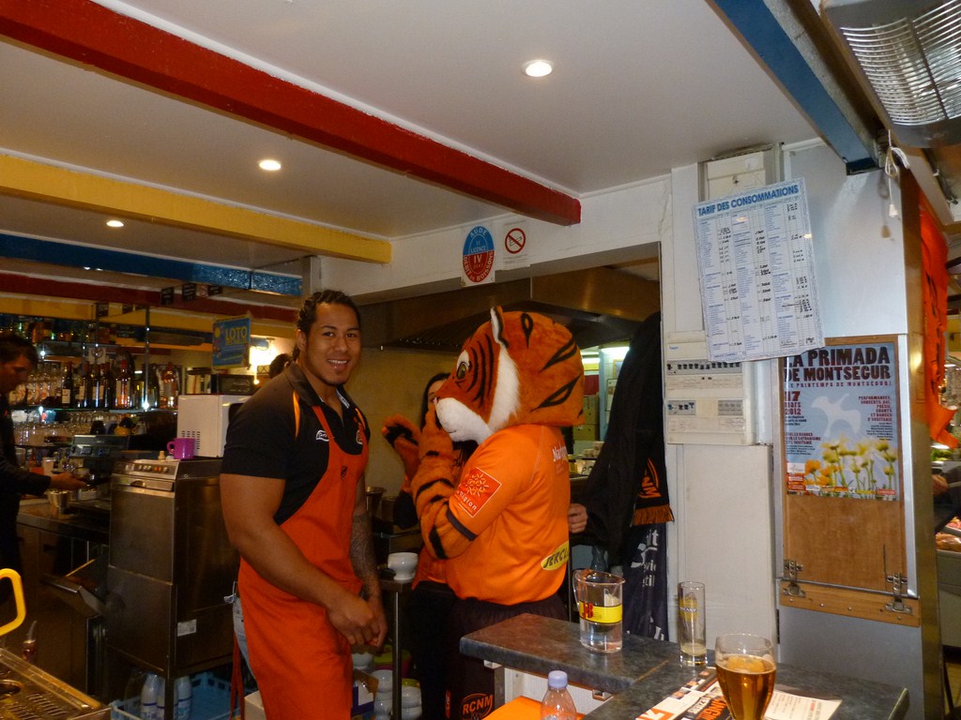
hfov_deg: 69.4
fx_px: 694
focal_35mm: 25
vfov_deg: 54.9
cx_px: 480
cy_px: 360
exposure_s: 1/60
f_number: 2.8
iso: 320
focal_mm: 4.5
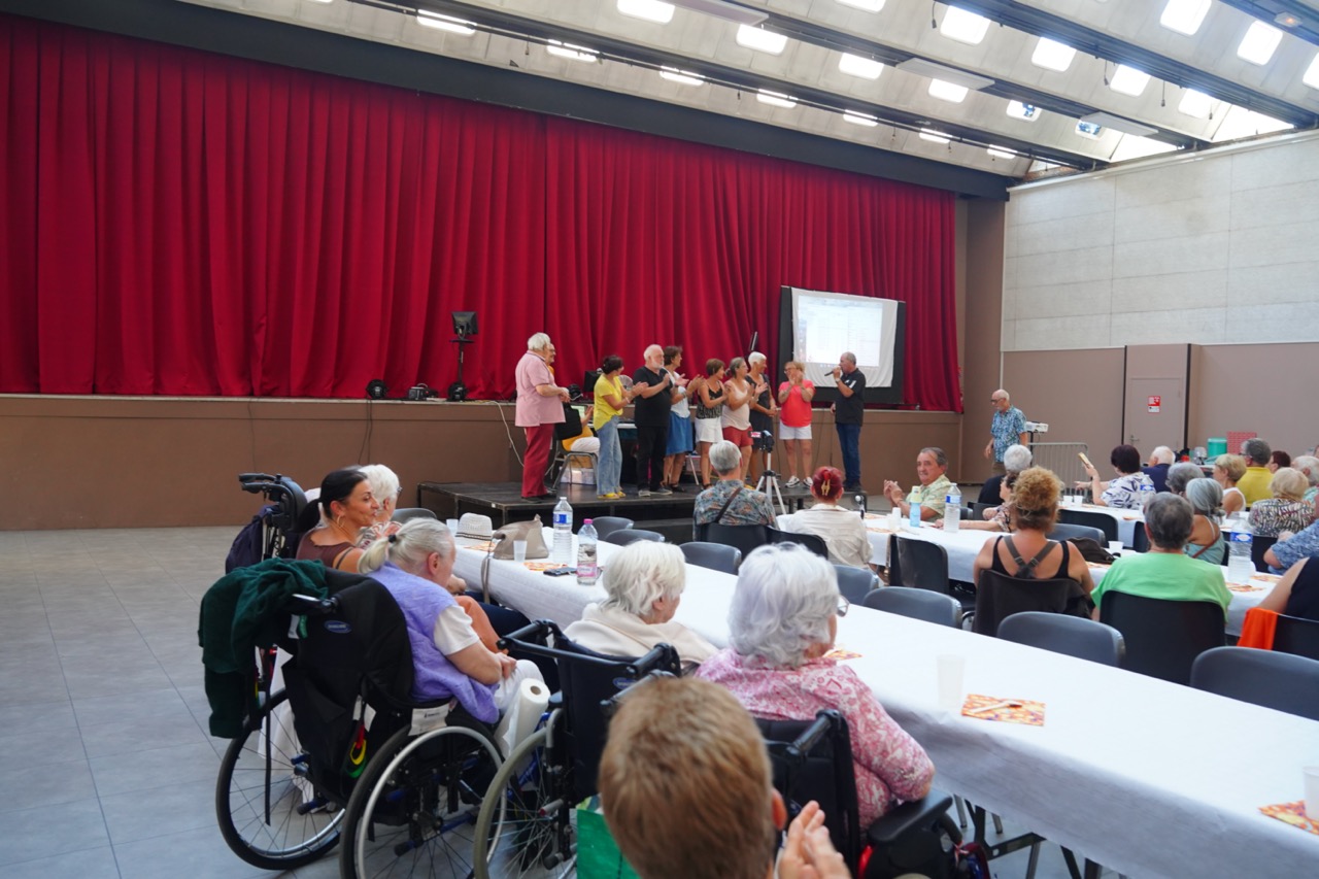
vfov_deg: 46.4
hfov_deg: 65.5
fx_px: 1026
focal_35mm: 28
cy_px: 440
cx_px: 660
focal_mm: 28
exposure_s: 1/80
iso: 2000
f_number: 4.5
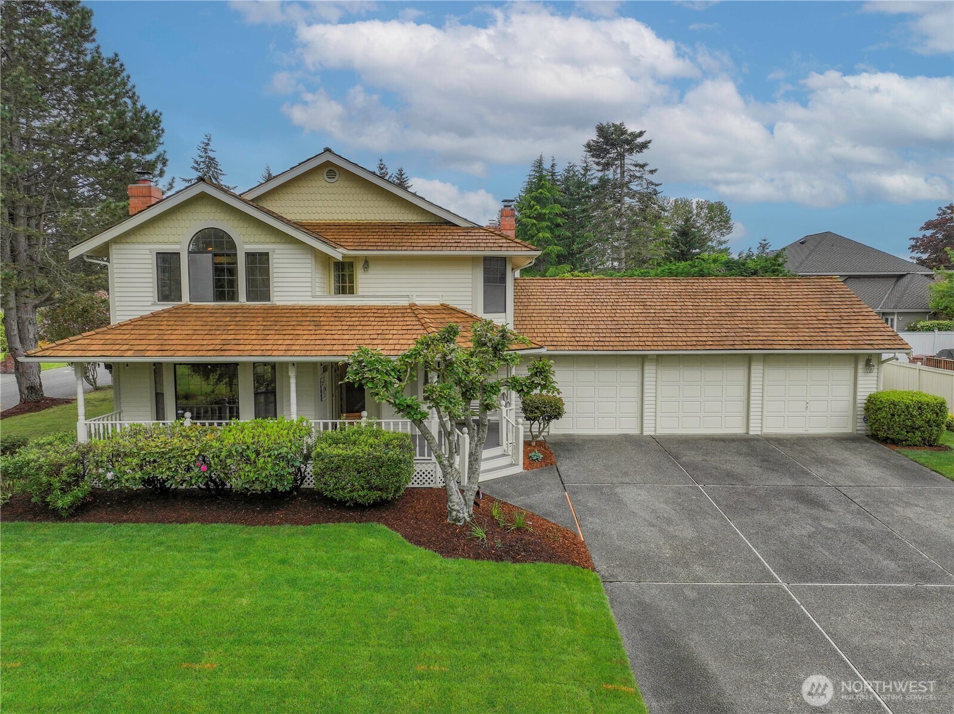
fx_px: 661
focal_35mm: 24
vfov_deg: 56.8
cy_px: 357
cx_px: 477
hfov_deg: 71.6
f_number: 2.8
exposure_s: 1/2000
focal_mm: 12.29
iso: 190
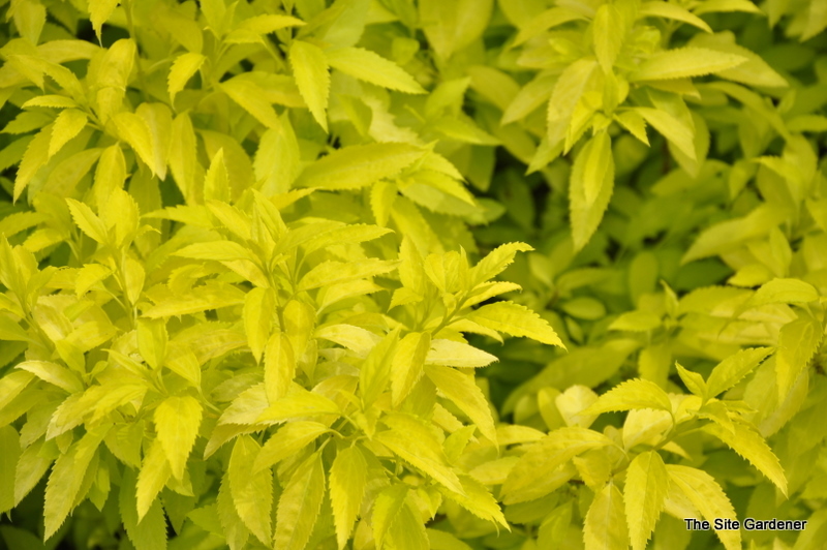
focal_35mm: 158
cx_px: 414
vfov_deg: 8.7
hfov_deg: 13.1
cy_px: 275
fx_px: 3615
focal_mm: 105
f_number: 8
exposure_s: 1/250
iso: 200
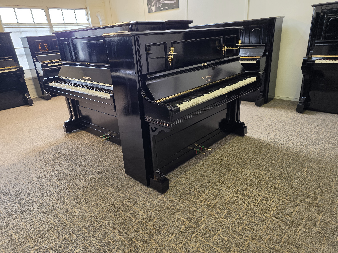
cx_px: 169
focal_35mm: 23
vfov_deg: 58.9
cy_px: 126
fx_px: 225
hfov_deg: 73.9
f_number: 1.7
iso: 125
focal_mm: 6.25
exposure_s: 1/100
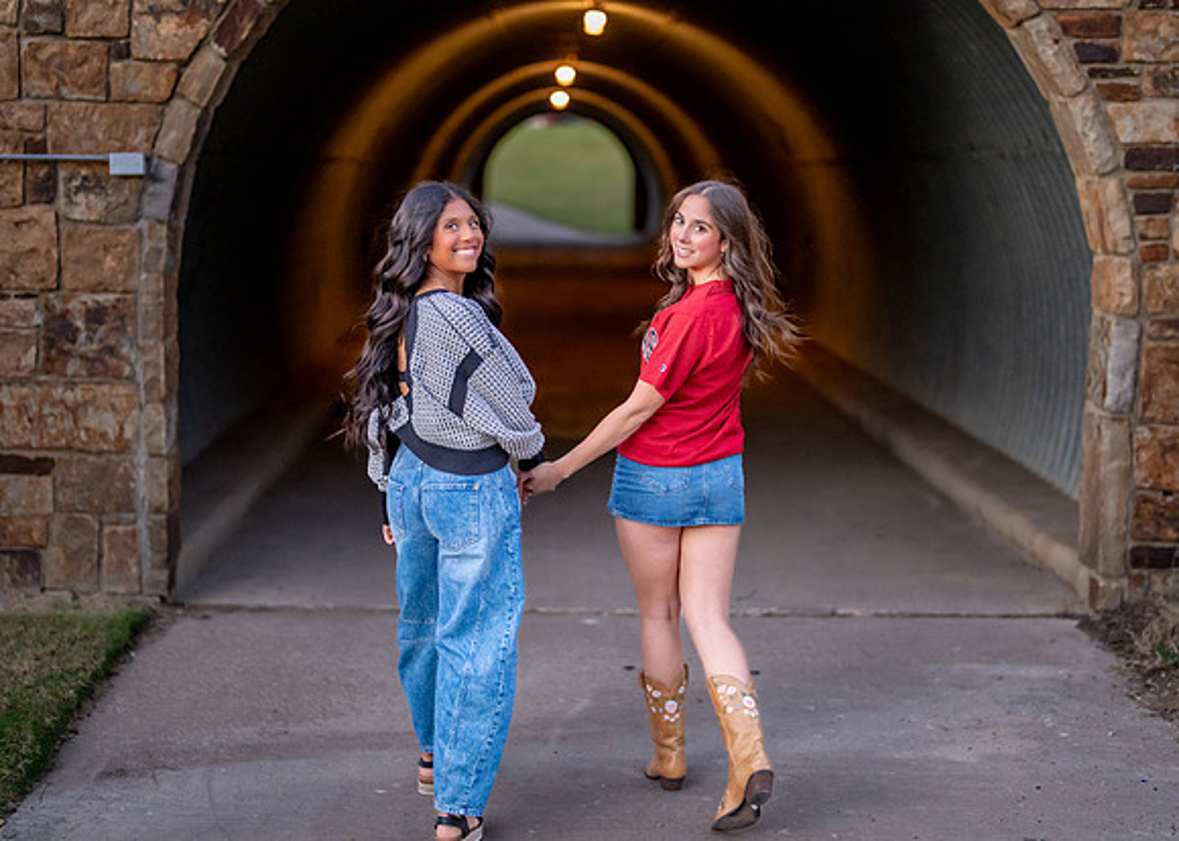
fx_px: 2029
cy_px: 387
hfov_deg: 32.4
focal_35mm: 61
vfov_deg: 23.4
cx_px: 569
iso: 1600
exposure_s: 1/320
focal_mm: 50
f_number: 1.2
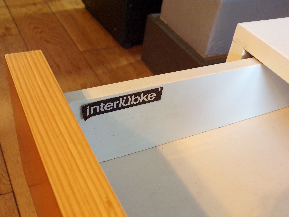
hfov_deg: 50.1
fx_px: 309
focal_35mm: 37
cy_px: 108
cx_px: 144
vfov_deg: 38.7
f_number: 3.3
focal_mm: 6.6
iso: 283
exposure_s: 1/17
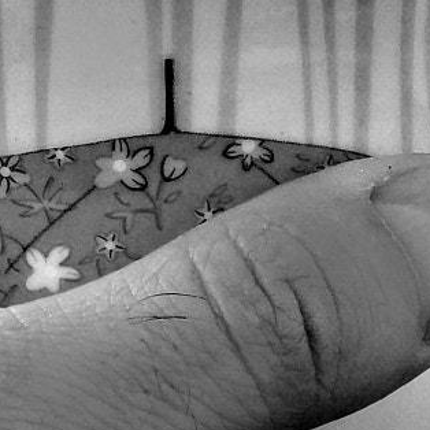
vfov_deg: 7.4
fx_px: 3289
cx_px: 129
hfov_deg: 7.5
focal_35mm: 234
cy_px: 0
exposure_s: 1/200
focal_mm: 5.99
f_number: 2.6
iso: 100
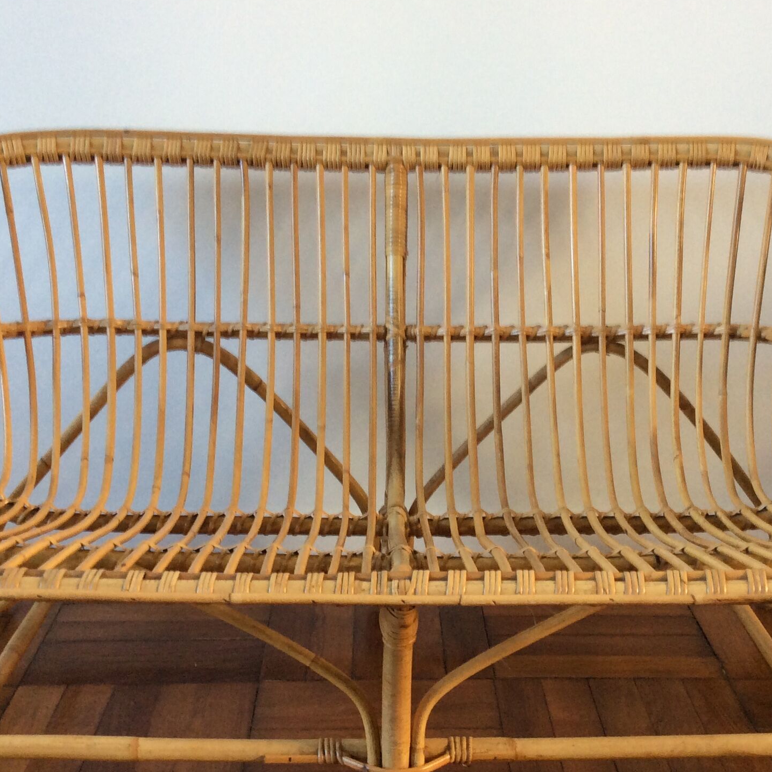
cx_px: 412
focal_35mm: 51
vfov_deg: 33.3
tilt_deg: -20.5
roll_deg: -1.6
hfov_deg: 33.4
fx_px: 1287
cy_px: 470
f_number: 2.4
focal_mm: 3.3
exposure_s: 1/25
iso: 64
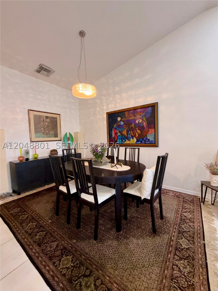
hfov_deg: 85.7
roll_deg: +1.1
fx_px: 118
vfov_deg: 102.1
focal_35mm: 14
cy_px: 146
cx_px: 109
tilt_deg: -3.1
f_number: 2.2
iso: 200
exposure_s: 1/40
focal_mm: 2.22
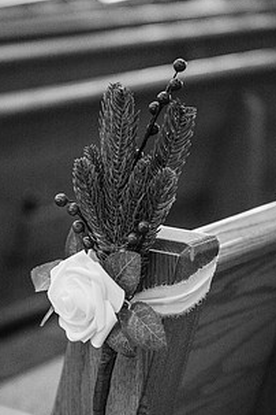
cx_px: 119
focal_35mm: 104
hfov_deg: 13.2
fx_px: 1196
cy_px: 289
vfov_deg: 19.6
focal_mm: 70
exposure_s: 1/500
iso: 2000
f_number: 2.8
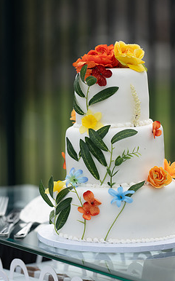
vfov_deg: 10.4
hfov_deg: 6.5
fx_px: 1543
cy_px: 138
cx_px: 99
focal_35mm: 202
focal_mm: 170
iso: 400
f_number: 2.8
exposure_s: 1/1600
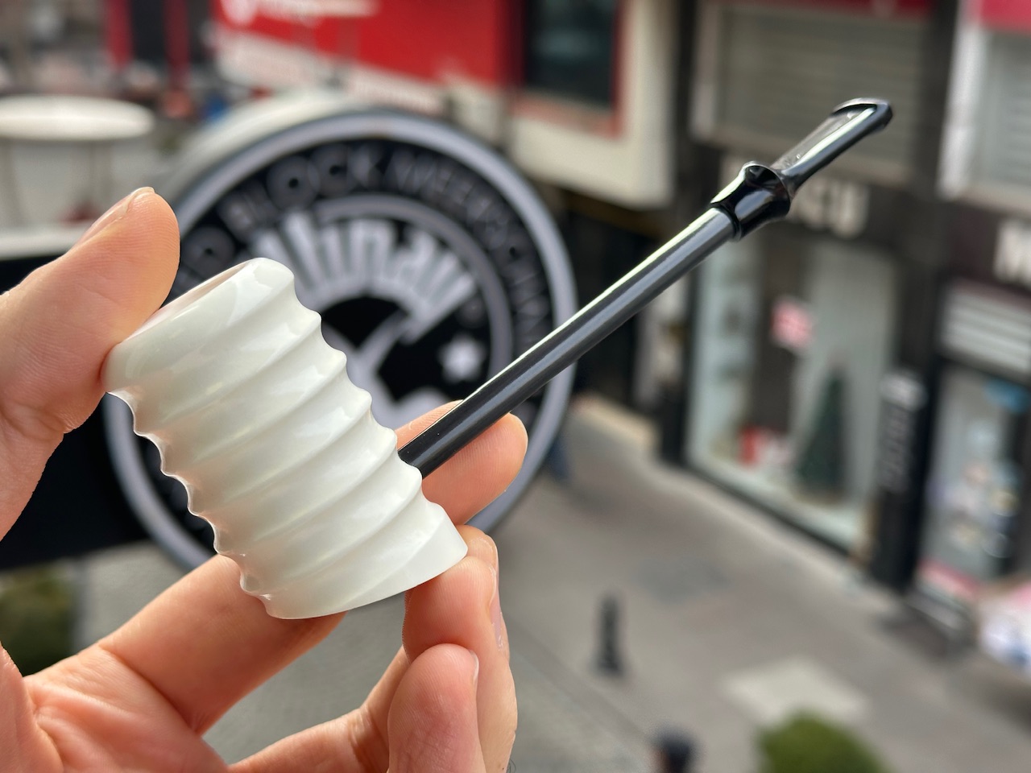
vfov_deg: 30.3
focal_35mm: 48
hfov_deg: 39.7
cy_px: 386
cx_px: 516
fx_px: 1430
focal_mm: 6.86
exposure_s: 1/577
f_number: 1.78
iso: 64
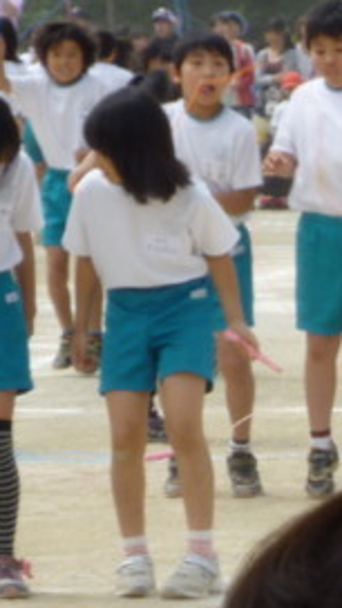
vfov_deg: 5.4
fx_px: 6449
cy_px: 291
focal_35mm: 400
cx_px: 416
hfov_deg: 3.0
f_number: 5.9
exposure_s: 1/320
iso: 80
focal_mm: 22
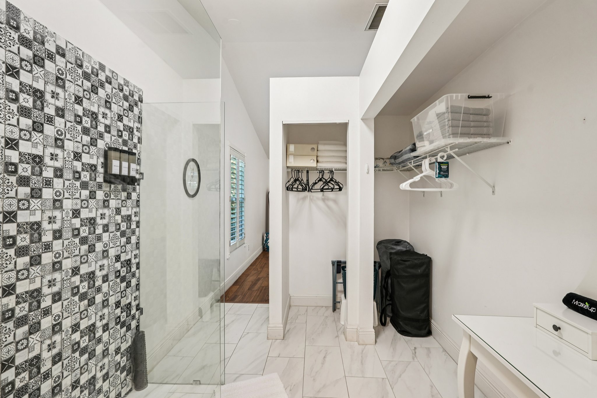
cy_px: 199
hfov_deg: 95.0
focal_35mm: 16
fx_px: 274
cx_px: 298
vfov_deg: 72.0
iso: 400
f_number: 8
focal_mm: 16.5
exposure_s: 1/13
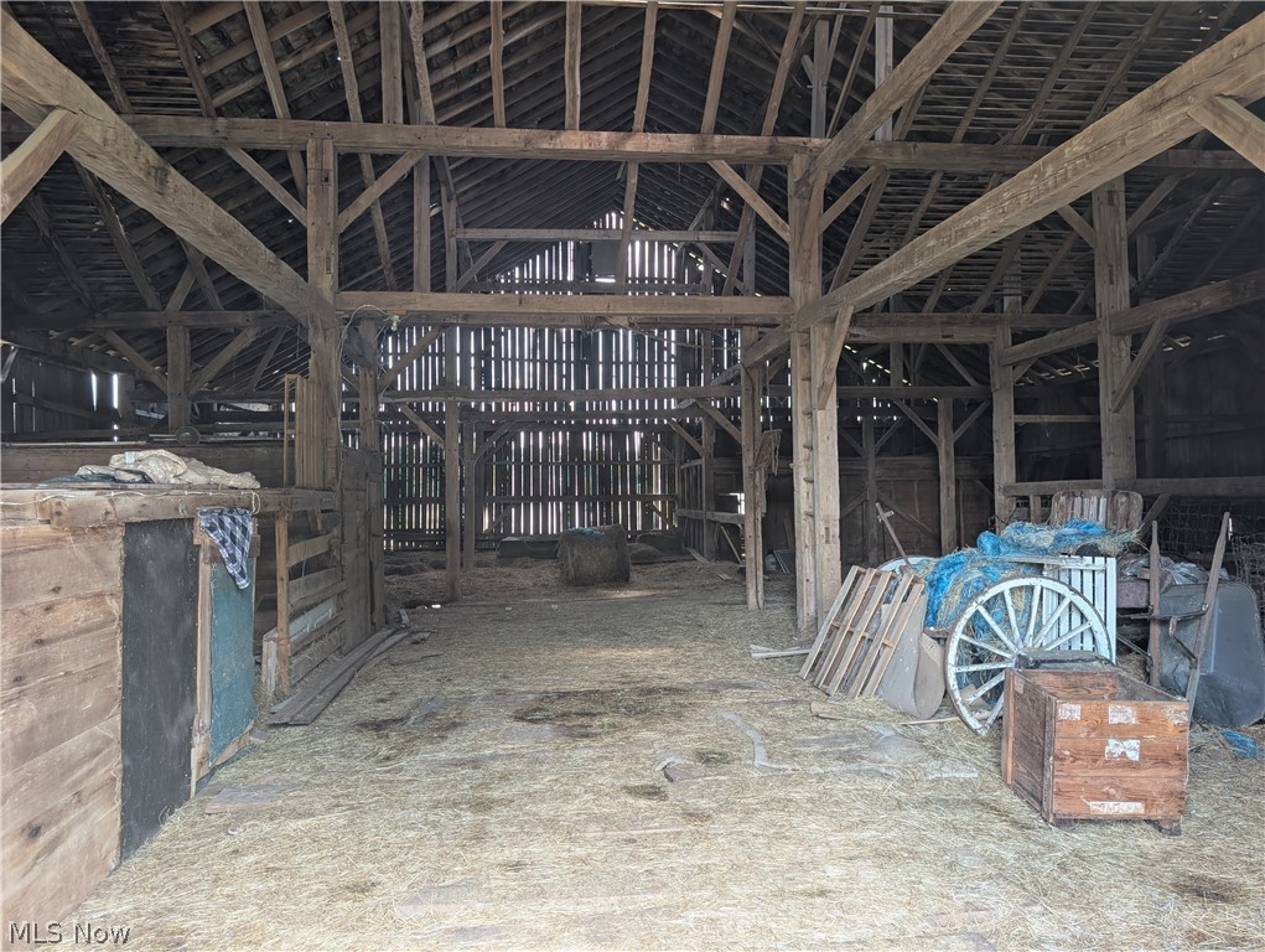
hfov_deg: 71.5
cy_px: 476
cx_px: 632
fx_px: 878
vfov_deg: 56.9
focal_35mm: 24
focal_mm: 6.9
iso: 350
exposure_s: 1/105
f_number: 1.68
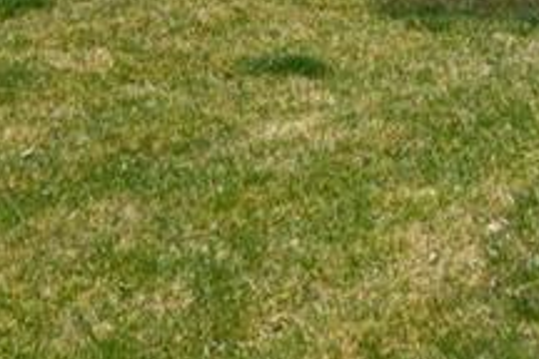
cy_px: -406
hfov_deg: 15.2
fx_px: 1991
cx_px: 50
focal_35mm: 133
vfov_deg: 9.5
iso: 100
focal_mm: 28
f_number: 13
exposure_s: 1/80
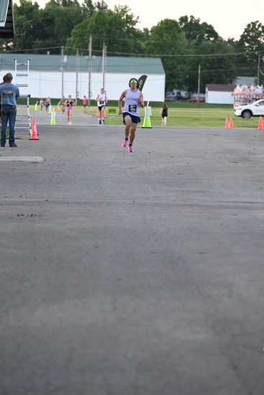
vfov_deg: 10.3
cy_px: 198
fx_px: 2198
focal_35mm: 200
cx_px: 132
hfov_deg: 6.9
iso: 2200
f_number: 5
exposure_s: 1/1000
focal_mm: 200
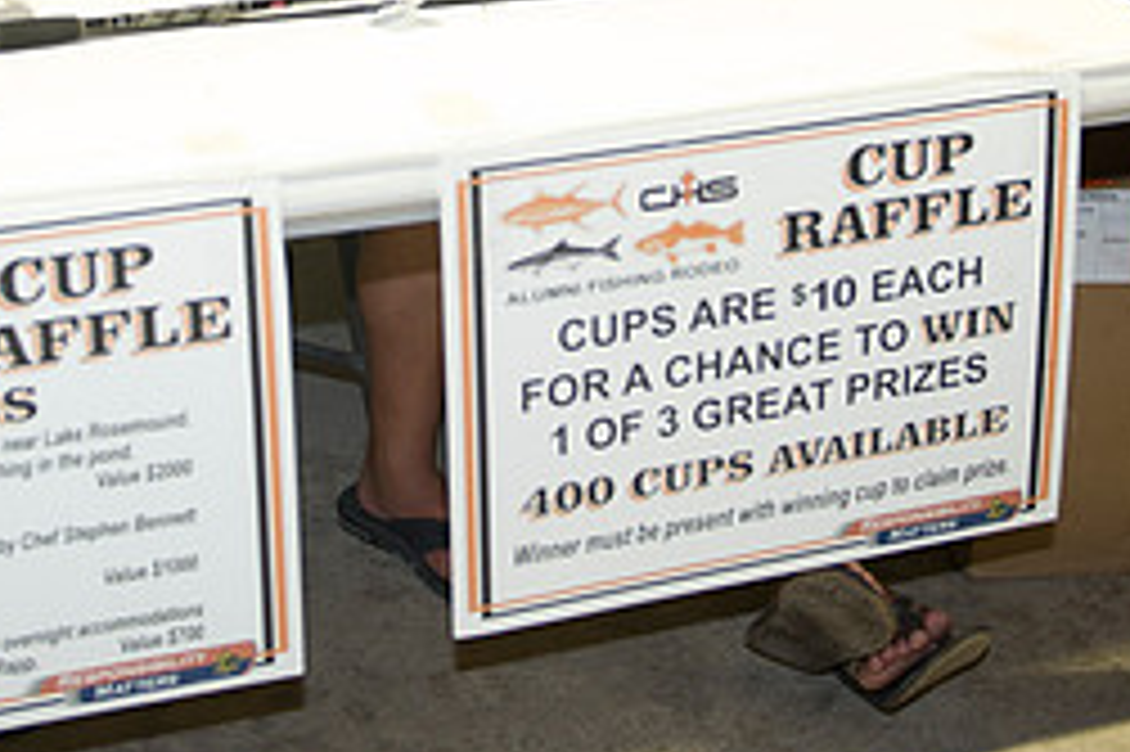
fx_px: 2321
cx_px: 446
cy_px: -41
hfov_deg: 27.3
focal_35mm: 74
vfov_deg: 17.8
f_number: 2.8
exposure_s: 1/80
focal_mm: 32
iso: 320
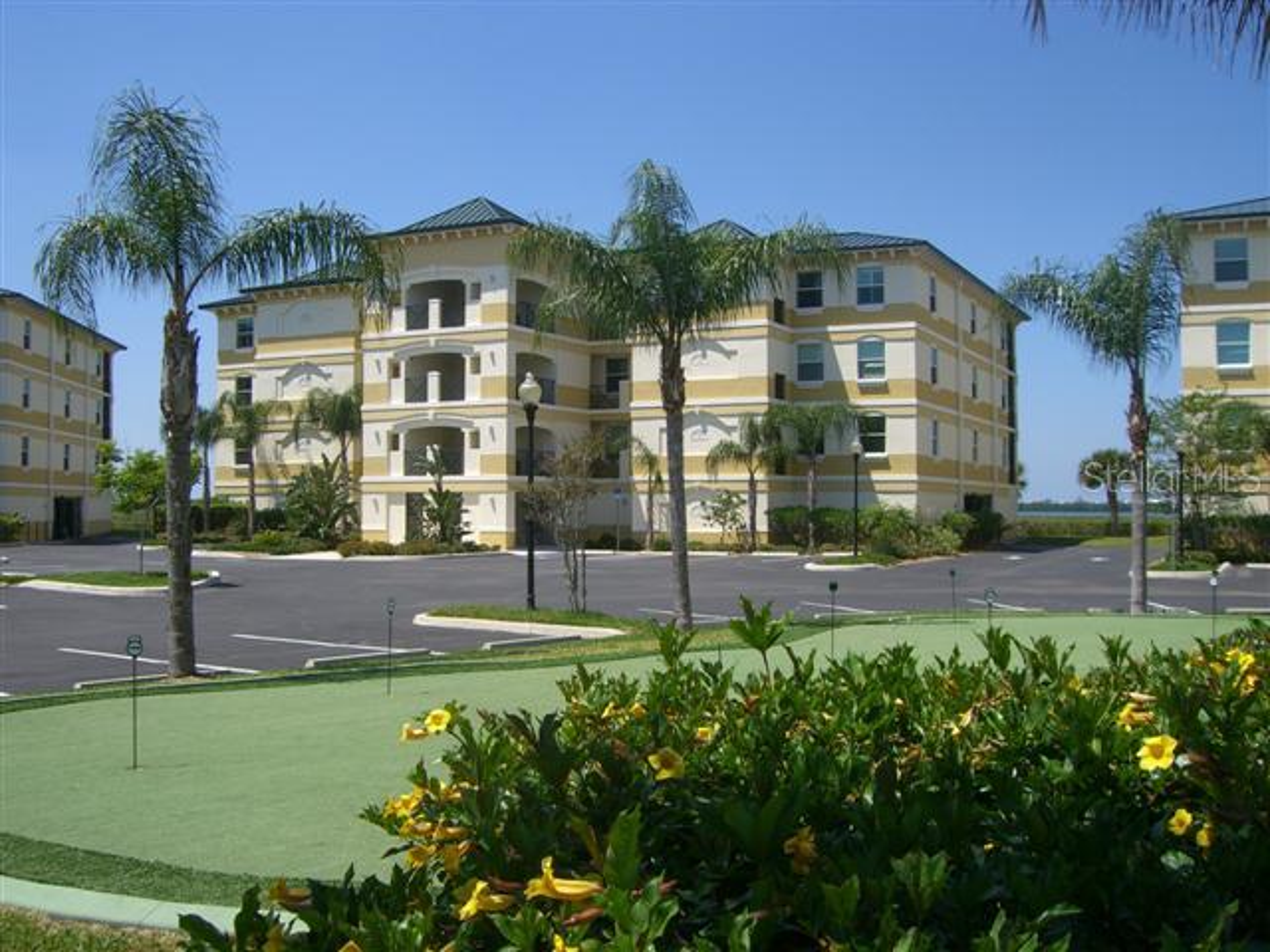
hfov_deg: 49.0
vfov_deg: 37.7
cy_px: 476
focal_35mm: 38
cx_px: 635
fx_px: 1394
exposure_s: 1/640
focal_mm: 6.2
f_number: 4.3
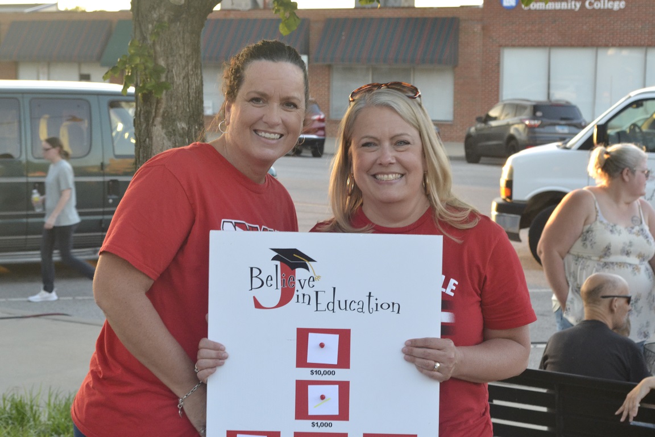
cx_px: 328
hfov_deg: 28.1
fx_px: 1310
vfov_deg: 18.9
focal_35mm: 72
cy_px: 218
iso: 1600
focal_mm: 48
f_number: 8
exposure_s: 1/60
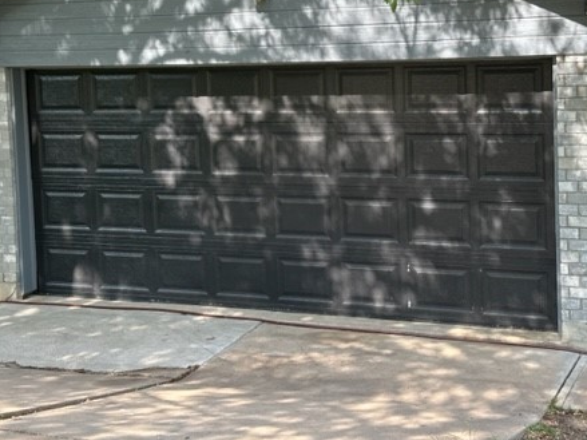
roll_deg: +1.6
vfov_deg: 20.9
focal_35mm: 70
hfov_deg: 27.8
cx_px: 277
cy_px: 122
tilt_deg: -5.8
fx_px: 1187
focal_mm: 6.86
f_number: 1.78
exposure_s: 1/491
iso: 64
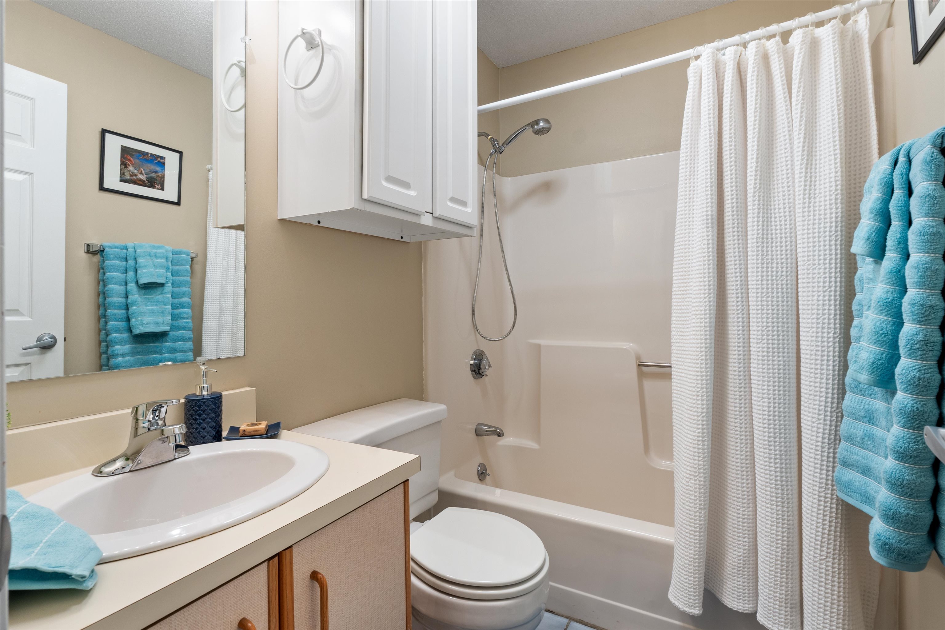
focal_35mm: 18
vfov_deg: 67.4
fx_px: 472
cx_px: 472
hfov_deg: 90.0
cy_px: 315
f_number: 8
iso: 160
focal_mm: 12
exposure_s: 1.6
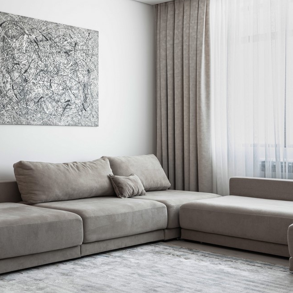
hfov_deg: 31.8
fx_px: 488
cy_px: 127
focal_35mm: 51
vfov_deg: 33.3
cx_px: 28
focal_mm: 29
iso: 125
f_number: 8
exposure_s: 1/8
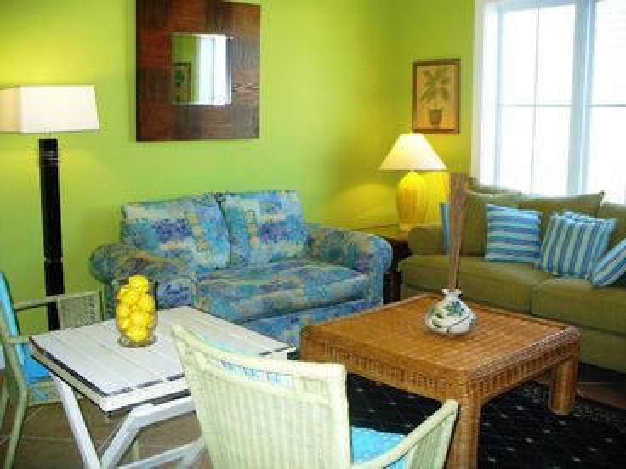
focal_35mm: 37
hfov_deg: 50.1
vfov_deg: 38.7
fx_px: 669
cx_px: 313
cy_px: 234
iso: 300
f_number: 2.8
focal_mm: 6.1
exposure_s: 1/60
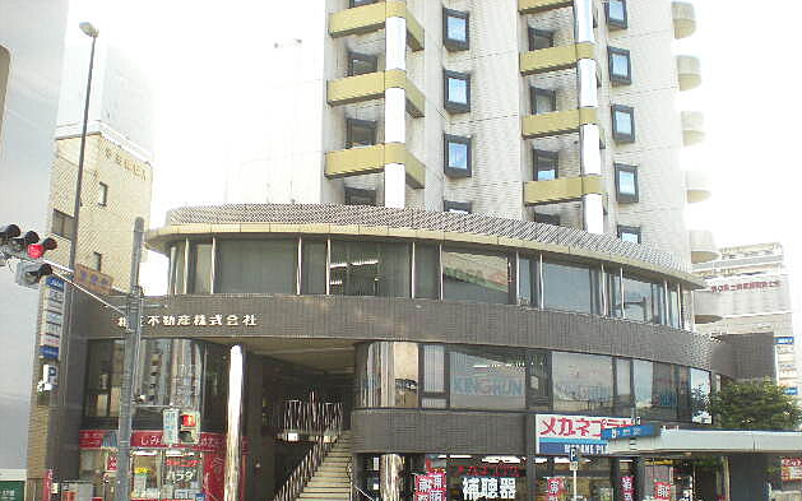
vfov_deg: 31.1
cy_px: 303
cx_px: 405
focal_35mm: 41
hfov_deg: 48.2
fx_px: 896
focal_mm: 6.3
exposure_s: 1/169
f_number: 3.1
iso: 89
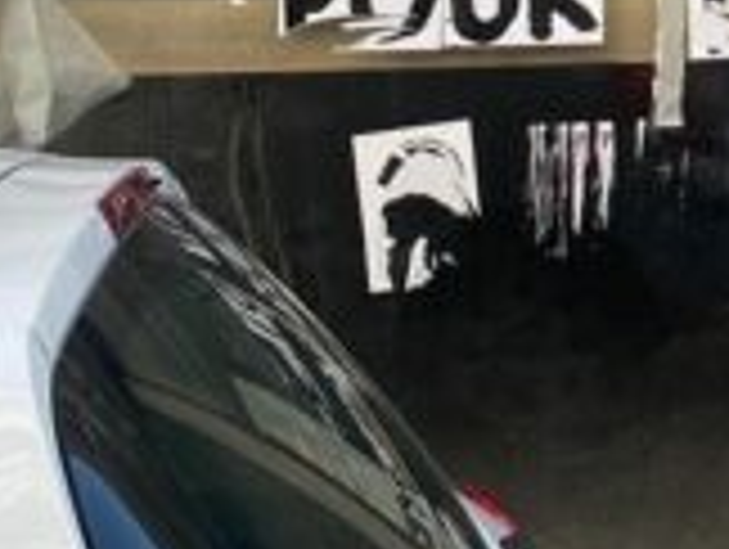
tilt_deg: +0.7
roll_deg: +1.0
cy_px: -342
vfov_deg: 8.8
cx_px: 1328
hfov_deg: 11.2
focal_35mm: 164
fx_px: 3459
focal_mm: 4.25
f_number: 1.8
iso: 32
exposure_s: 1/510
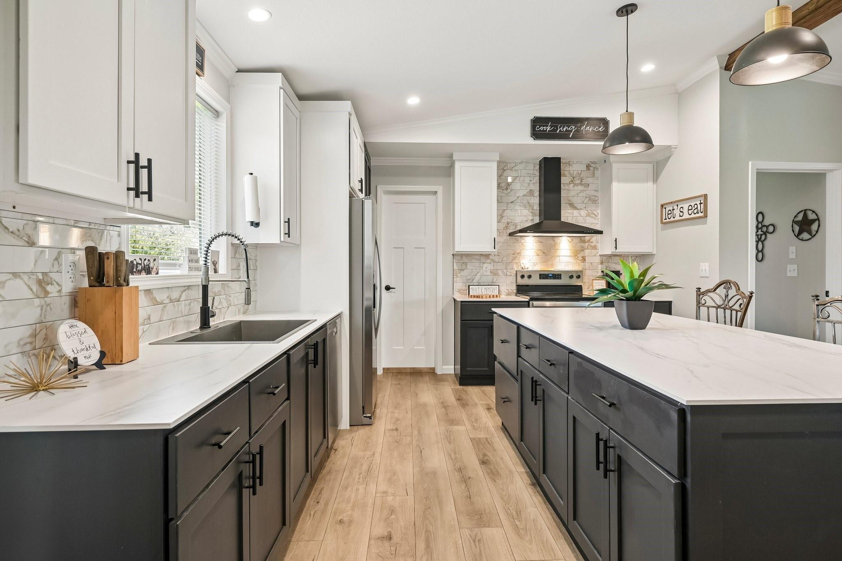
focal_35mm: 19
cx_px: 421
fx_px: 444
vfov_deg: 64.5
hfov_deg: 86.9
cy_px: 280
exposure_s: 1/8
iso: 250
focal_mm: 19
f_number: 9
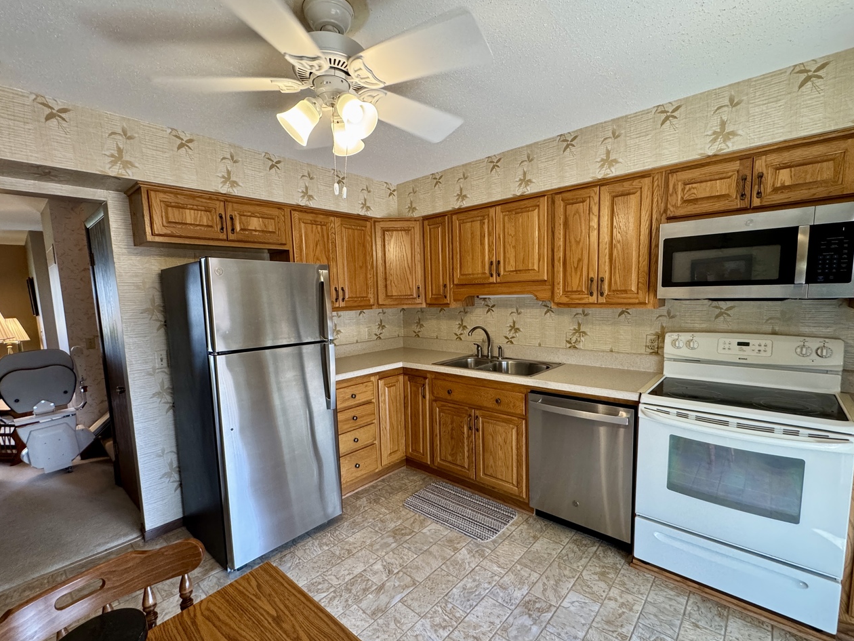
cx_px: 428
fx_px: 395
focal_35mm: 16
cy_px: 339
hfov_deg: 94.5
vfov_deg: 78.0
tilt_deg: -6.7
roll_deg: +1.8
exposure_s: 1/120
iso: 250
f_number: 2.2
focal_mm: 2.22
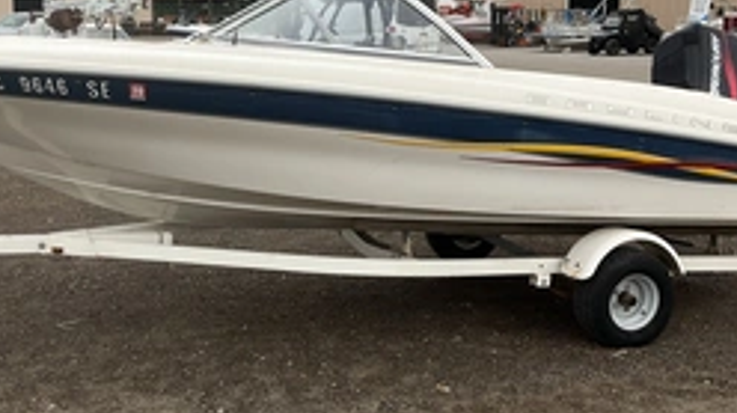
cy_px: 193
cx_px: 333
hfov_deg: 40.6
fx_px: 996
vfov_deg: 23.4
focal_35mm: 51
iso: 25
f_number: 1.8
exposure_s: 1/1311
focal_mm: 3
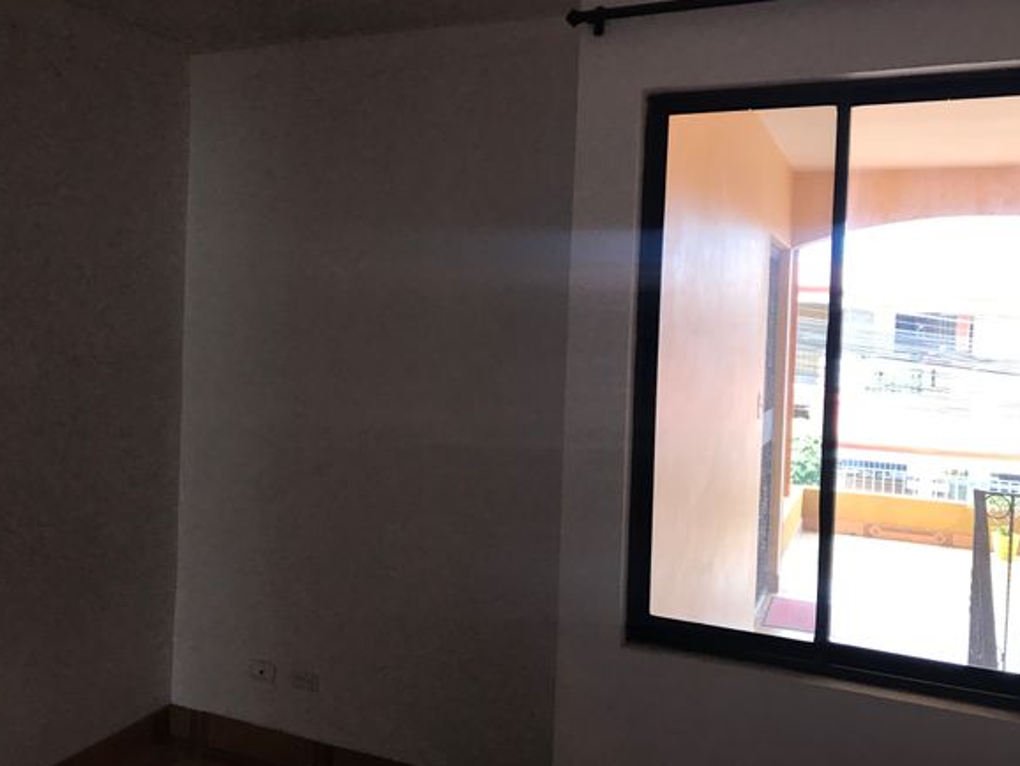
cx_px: 489
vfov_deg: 45.4
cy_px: 353
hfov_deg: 58.3
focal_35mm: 31
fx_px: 914
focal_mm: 3.99
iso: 20
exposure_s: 1/30
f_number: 1.8
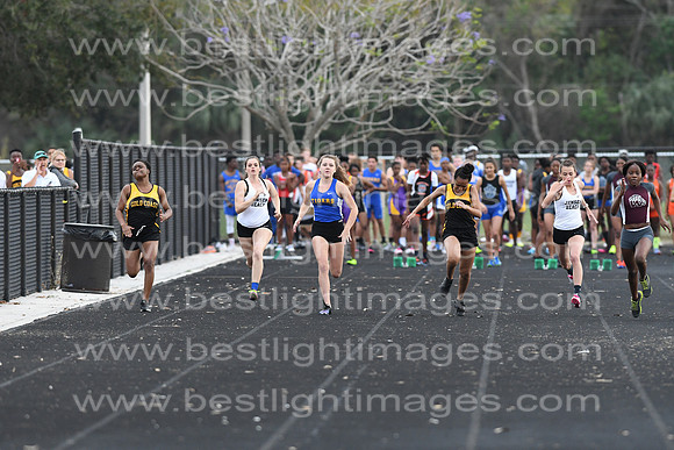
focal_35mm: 450
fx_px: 8427
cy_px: 225
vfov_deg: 3.1
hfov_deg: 4.6
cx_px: 337
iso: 1600
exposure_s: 1/1600
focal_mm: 300
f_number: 4
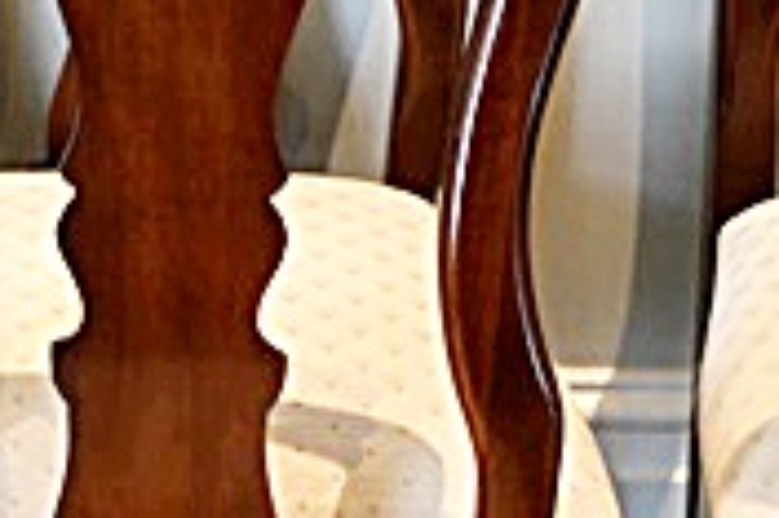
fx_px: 3091
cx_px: 75
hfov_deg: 14.2
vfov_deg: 9.6
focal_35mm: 143
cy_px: 135
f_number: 4
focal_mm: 24
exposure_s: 1/40
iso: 400
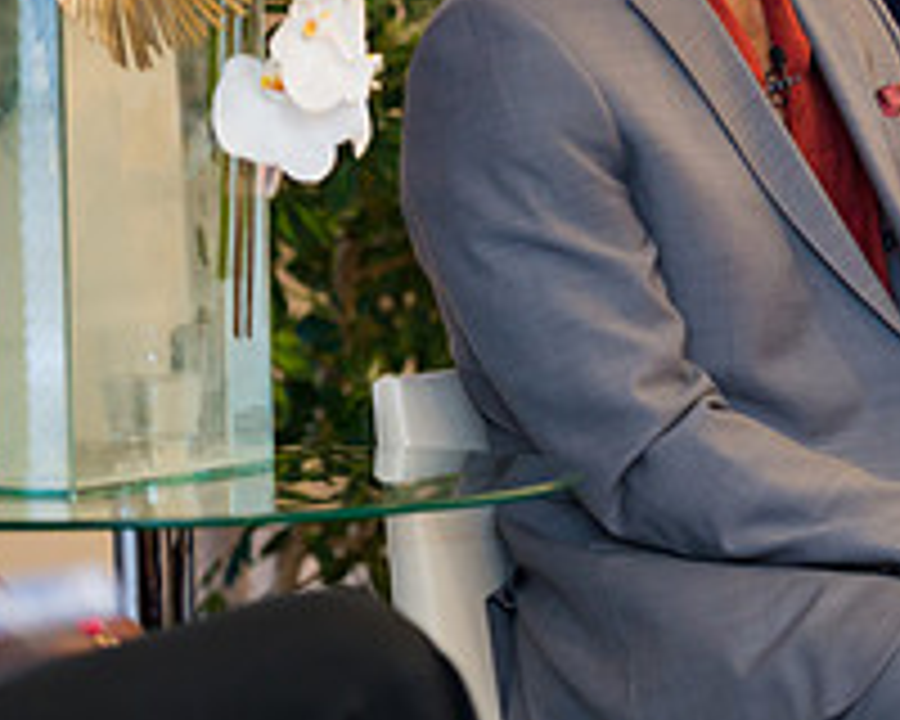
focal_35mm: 354
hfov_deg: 5.4
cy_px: 40
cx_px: 1246
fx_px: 9429
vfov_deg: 4.4
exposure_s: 1/200
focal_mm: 130
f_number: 3.2
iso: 800
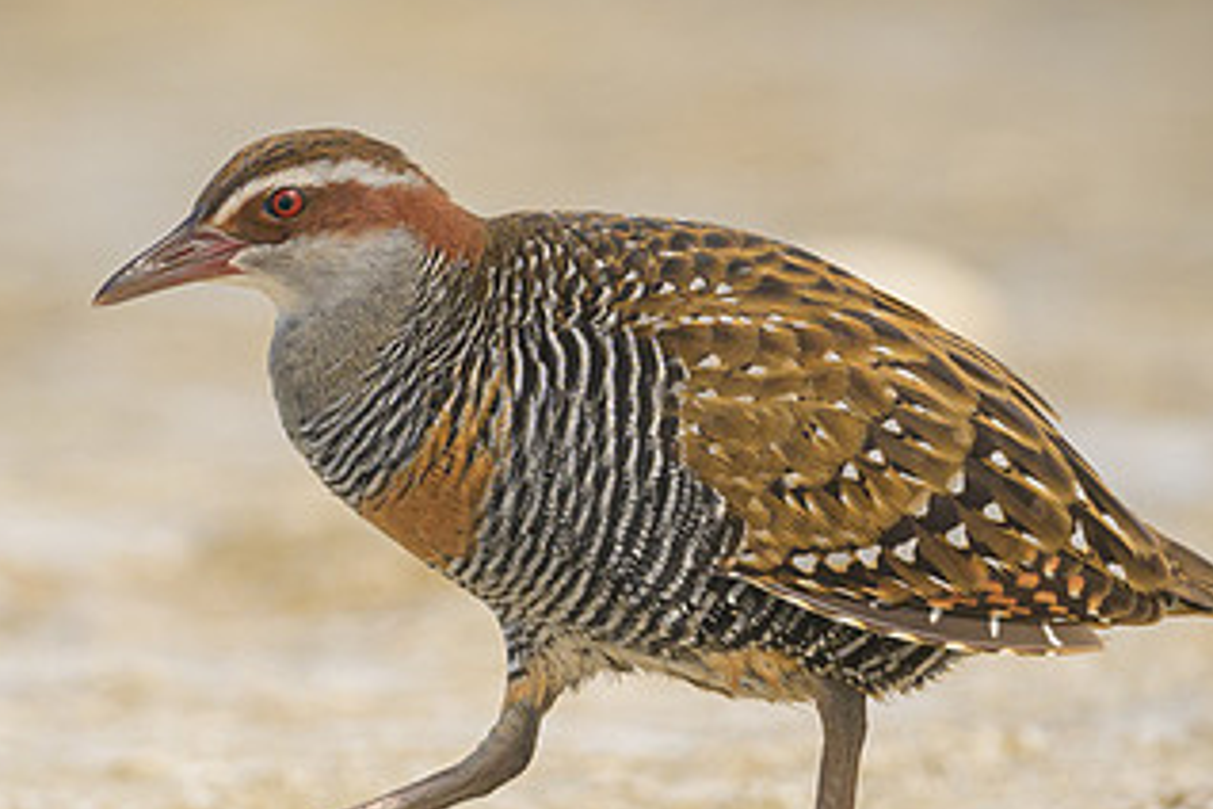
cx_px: 366
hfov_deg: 1.1
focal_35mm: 1844
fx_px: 62128
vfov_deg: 0.7
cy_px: 685
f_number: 5.6
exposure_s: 1/1600
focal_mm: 500
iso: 400
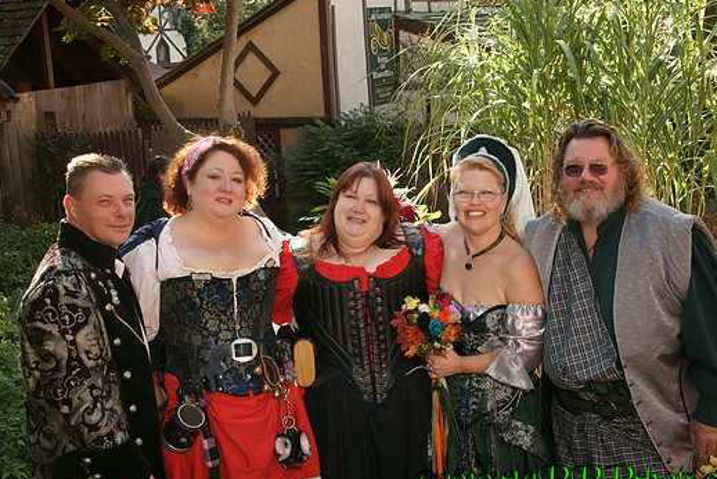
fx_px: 937
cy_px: 236
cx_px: 367
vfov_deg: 28.7
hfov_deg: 41.9
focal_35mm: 47
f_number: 7.1
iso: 400
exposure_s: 1/160
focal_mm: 28
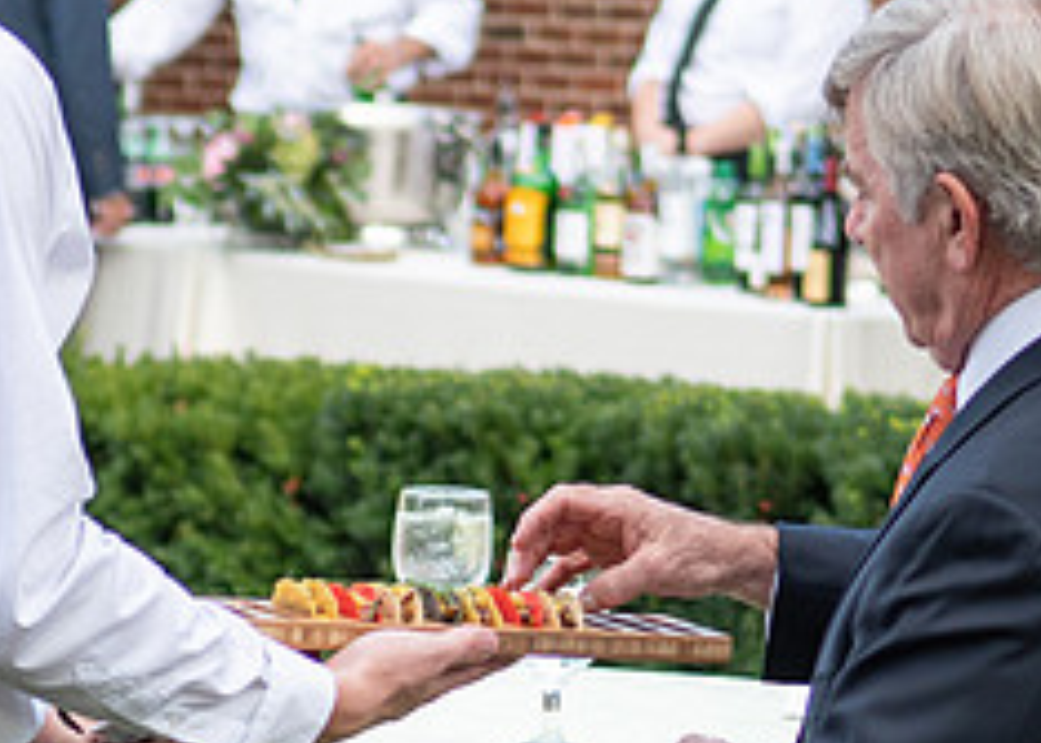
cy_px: 609
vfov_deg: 5.6
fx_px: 7537
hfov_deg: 7.9
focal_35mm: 255
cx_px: 523
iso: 200
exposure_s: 1/320
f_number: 2.8
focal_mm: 55
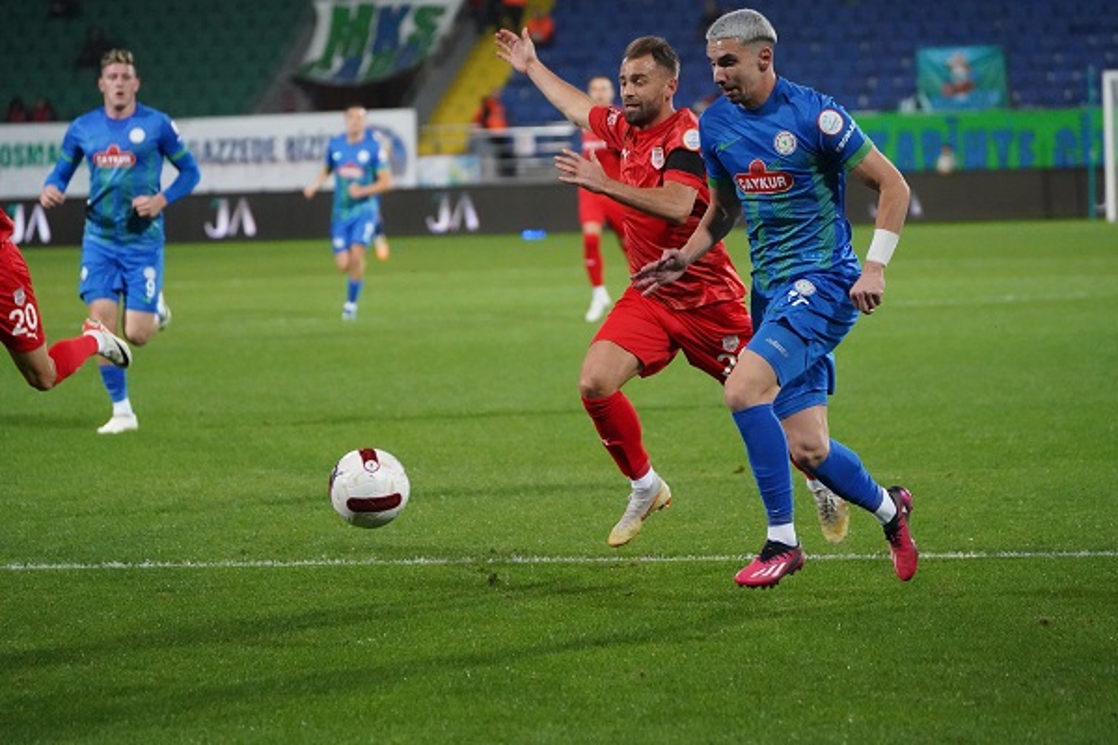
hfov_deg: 10.3
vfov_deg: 6.9
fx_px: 6211
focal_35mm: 200
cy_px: 372
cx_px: 559
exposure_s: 1/1600
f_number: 5.6
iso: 12800
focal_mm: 200
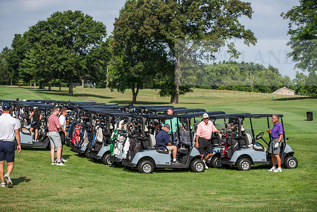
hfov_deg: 28.8
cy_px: 106
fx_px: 617
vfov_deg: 19.5
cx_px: 158
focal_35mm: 70
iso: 160
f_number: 4
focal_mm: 70
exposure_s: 1/1250
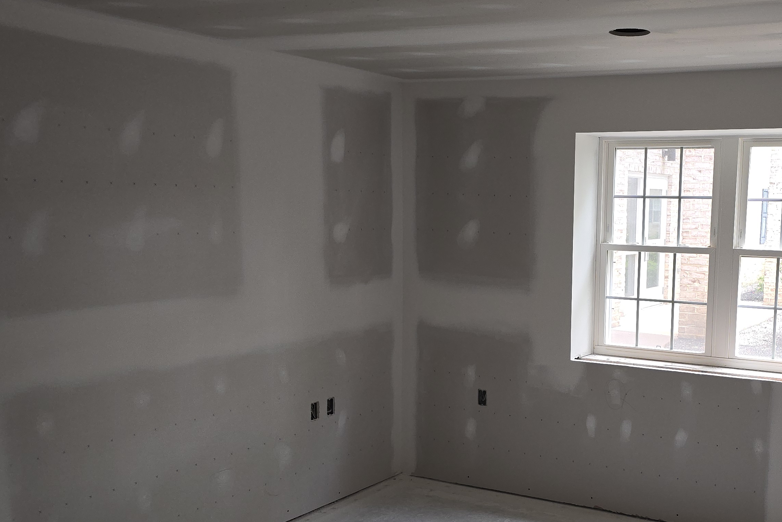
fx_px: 912
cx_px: 582
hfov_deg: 44.9
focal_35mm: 42
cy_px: 331
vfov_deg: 31.7
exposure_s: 1/60
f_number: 1.7
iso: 80
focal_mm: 6.3
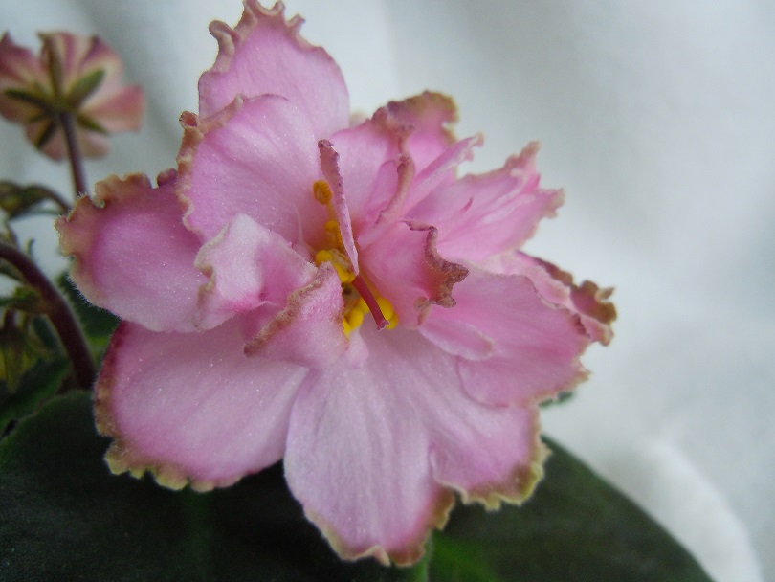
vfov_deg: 46.8
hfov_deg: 59.9
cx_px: 388
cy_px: 291
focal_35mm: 30
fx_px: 672
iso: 320
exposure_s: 1/125
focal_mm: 5.4
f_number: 3.5
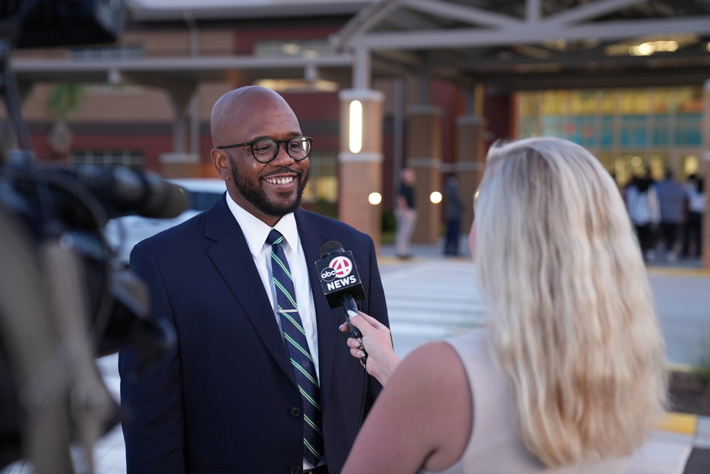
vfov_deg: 22.7
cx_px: 355
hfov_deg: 33.4
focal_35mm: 60
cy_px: 237
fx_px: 1184
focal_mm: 60
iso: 1000
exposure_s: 1/125
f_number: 2.8
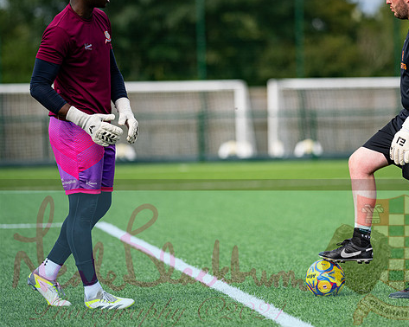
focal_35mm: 181
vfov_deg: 8.5
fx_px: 2190
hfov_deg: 10.7
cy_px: 148
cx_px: 278
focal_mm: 135
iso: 200
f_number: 1.8
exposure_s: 1/4000
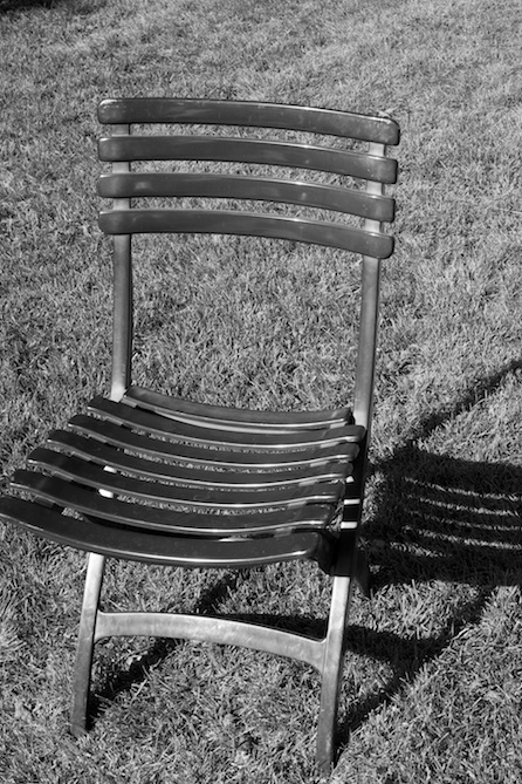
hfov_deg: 24.1
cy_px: 393
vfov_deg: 36.2
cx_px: 440
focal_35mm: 55
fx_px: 1196
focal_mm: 24
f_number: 8
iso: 200
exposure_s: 1/250
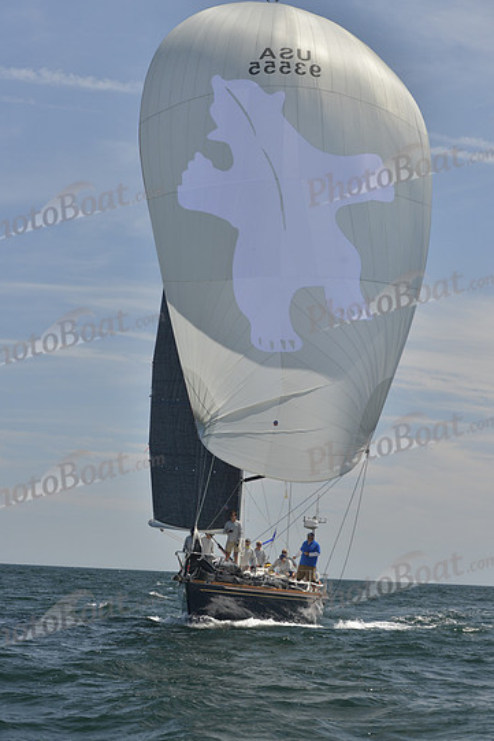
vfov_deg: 27.0
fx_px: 1543
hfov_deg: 18.2
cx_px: 236
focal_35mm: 75
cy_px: 389
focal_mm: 70
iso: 400
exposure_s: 1/800
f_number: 8
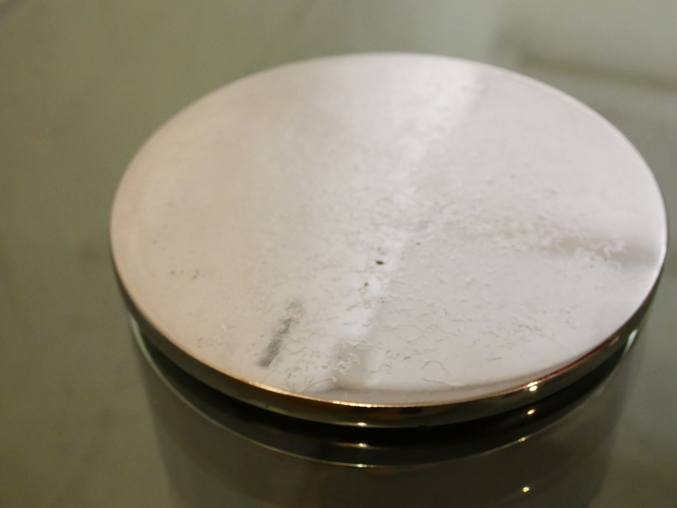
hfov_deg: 36.2
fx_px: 1037
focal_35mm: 53
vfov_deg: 27.5
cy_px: 254
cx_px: 338
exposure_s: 1/80
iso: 800
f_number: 3.9
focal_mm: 9.5
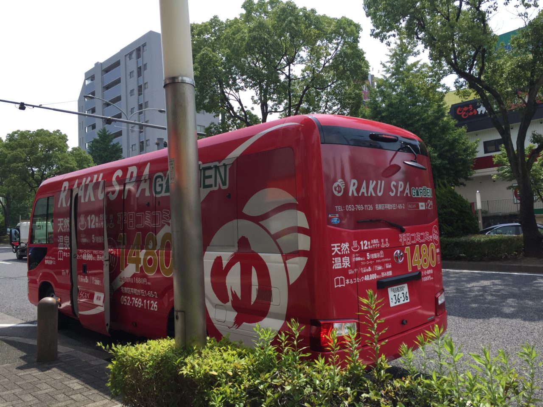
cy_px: 204
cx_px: 272
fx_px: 455
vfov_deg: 48.2
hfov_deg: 61.7
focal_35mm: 29
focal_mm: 4.15
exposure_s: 1/1364
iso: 32
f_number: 2.2
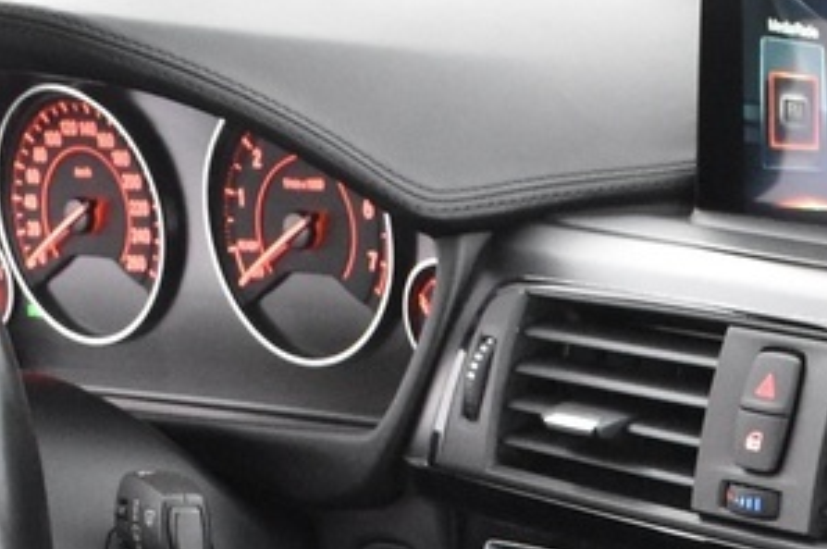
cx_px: 1091
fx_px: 3373
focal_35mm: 147
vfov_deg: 8.4
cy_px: 1359
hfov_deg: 13.4
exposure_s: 1/20
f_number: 3.5
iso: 3200
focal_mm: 18
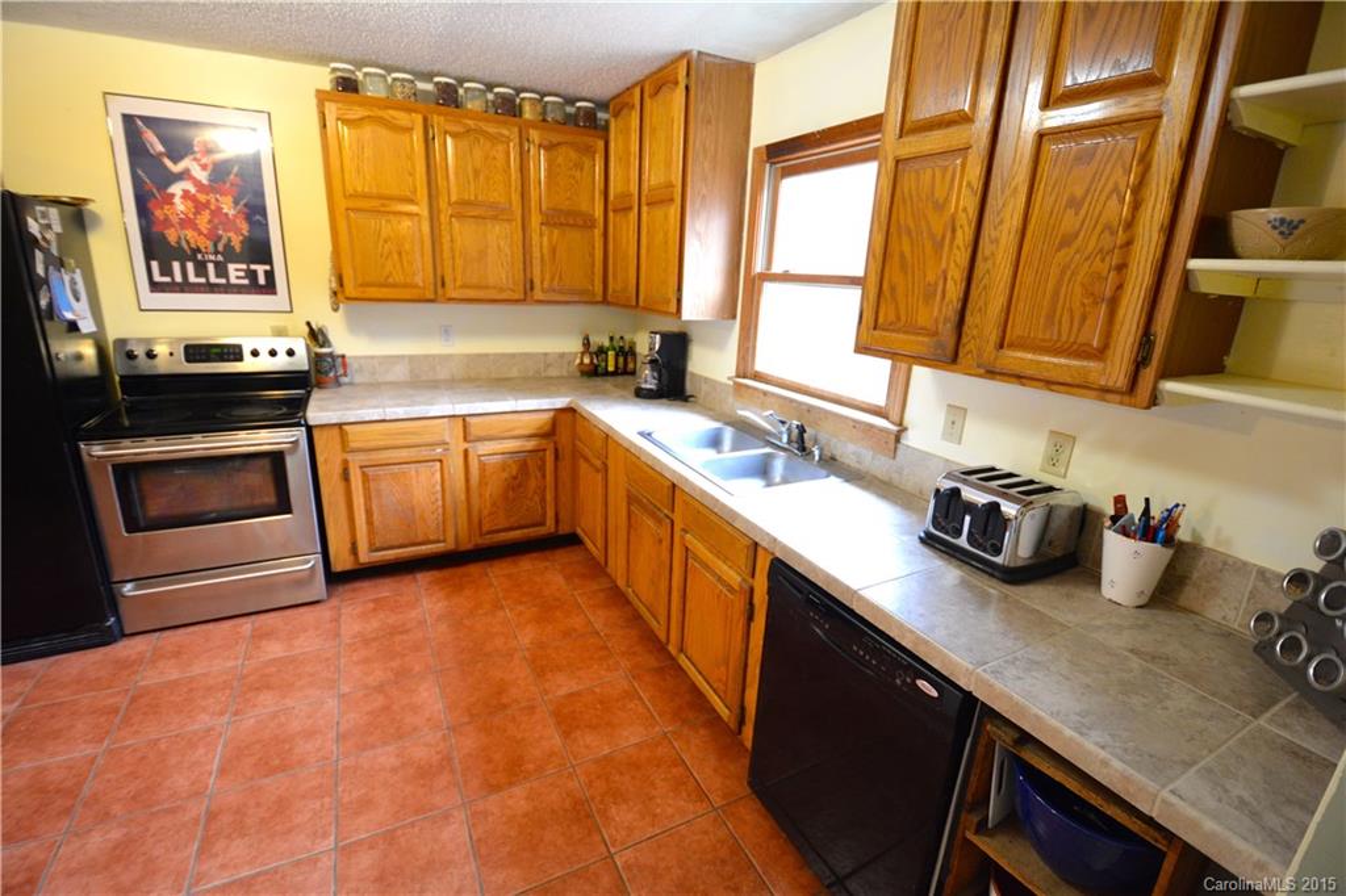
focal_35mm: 15
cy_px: 448
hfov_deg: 100.4
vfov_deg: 77.3
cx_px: 673
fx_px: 561
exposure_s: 1/30
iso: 1250
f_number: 3.5
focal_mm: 10
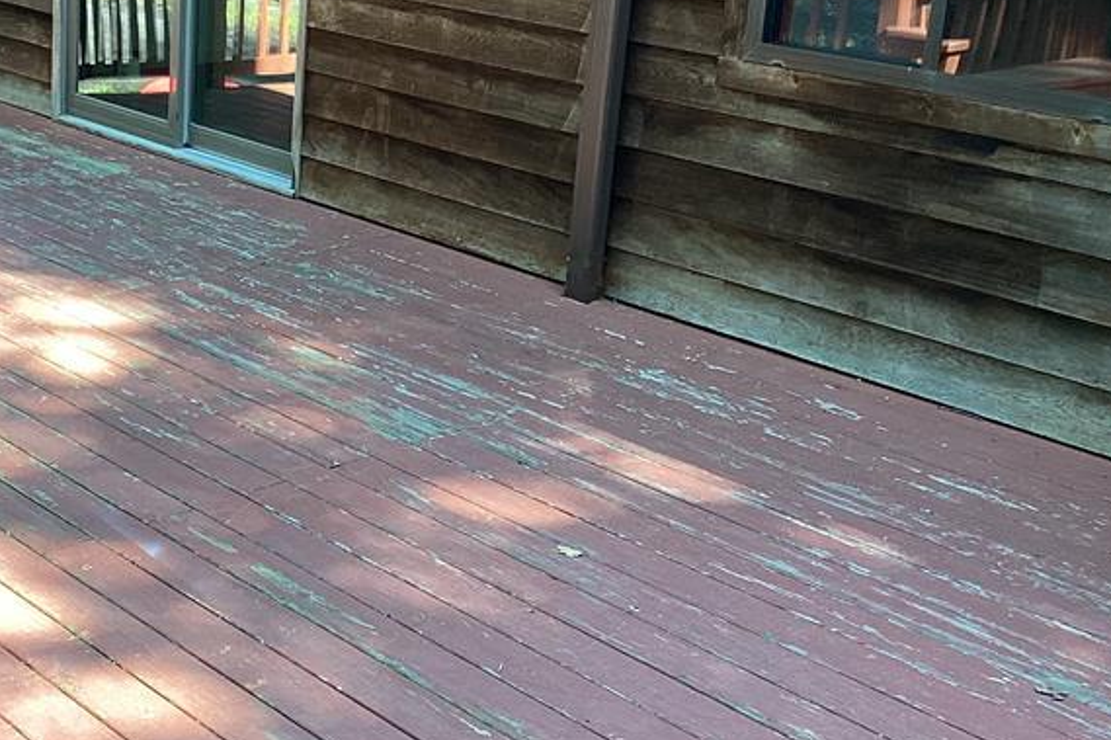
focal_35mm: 58
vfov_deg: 23.3
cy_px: 250
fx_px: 1789
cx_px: 264
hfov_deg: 33.7
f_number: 2.4
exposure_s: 1/100
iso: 64
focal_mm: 3.3
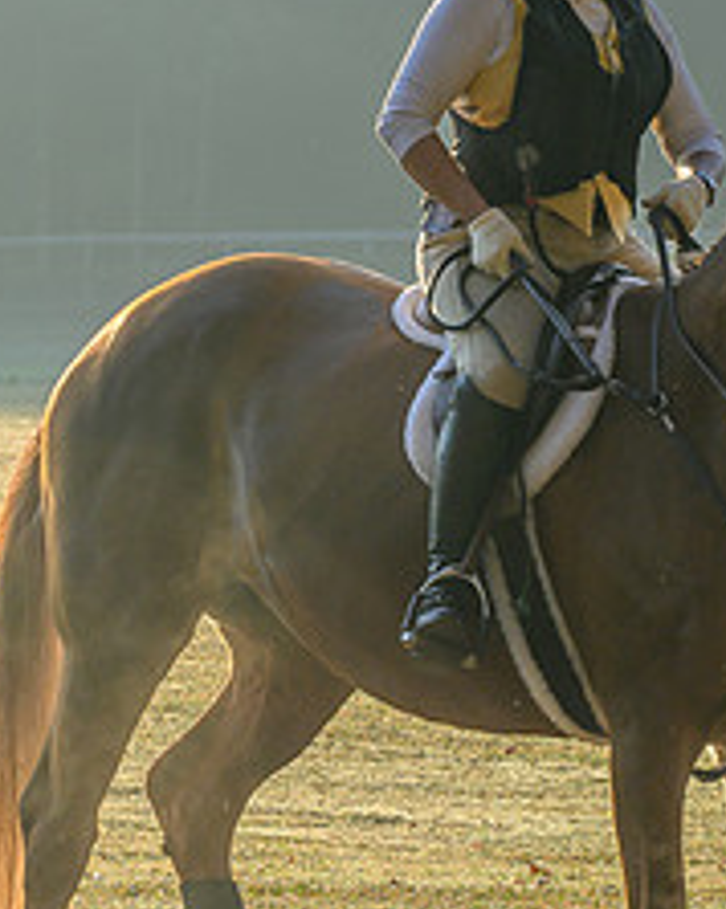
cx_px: 684
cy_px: 390
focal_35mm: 414
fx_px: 11135
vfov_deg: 4.7
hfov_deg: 3.7
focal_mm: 84
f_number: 8
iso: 200
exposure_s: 1/160
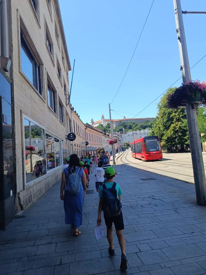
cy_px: 138
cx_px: 103
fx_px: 190
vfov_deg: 71.6
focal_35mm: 24
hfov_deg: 56.8
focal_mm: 5.59
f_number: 1.88
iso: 51
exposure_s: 1/657
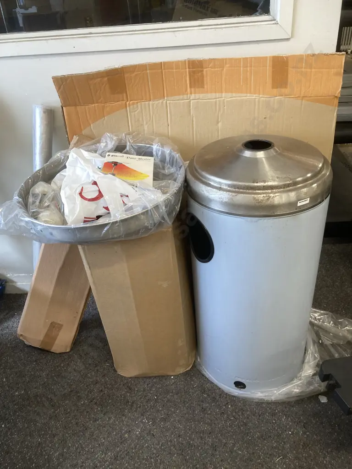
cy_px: 234
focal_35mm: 28
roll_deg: +4.5
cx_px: 176
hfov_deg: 49.7
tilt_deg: -32.6
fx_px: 380
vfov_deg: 63.4
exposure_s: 1/50
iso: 80
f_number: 1.8
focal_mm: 3.99
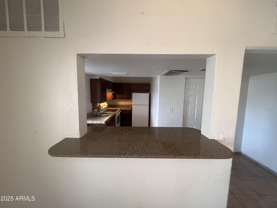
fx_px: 104
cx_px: 138
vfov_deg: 89.9
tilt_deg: -5.9
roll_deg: -0.8
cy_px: 104
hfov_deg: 106.2
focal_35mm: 13
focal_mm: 1.57
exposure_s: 1/60
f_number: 1.8
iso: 320
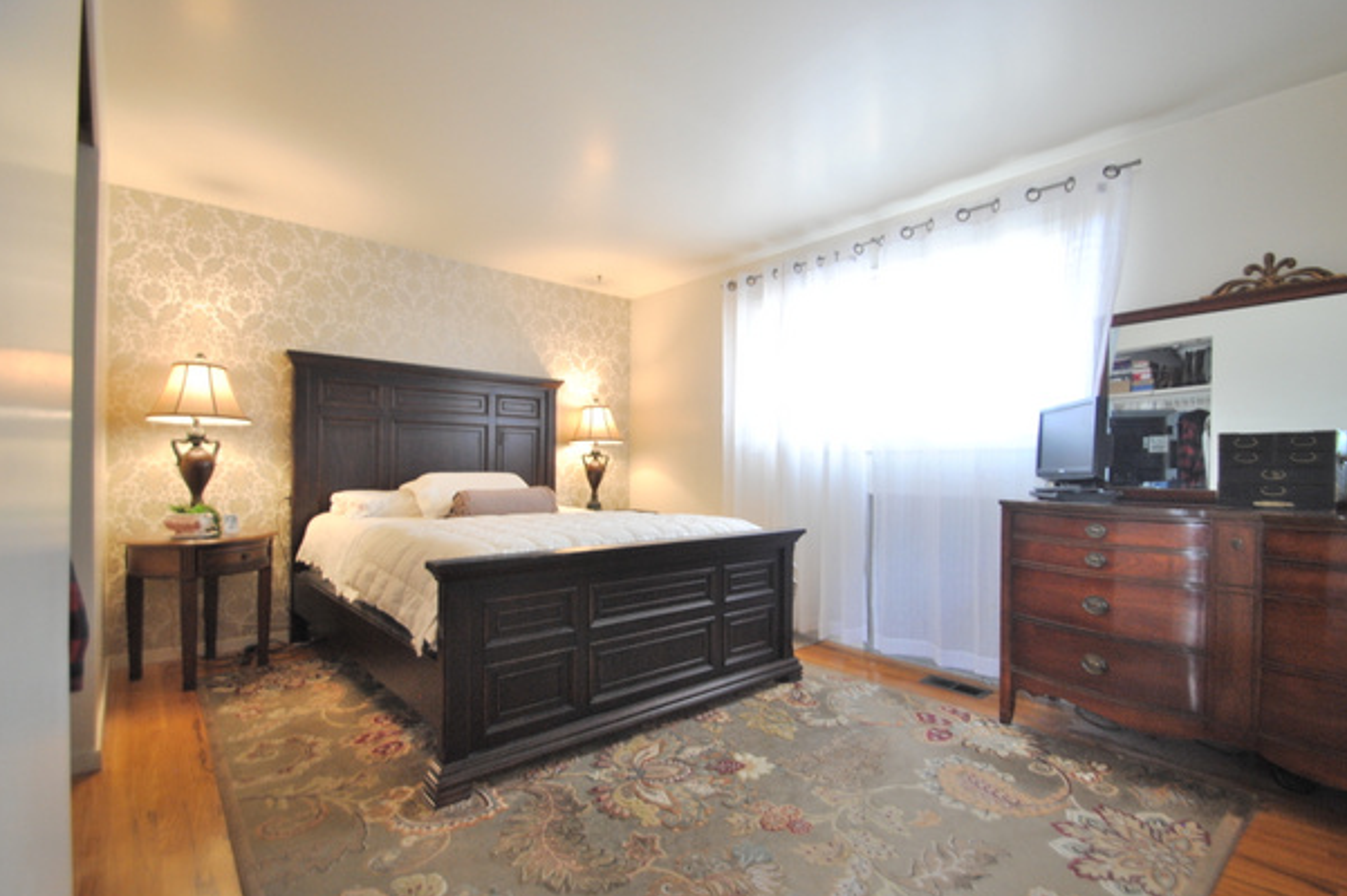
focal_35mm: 16
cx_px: 690
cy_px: 477
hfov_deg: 96.7
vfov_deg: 73.6
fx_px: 598
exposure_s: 1/13
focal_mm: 10
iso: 400
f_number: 3.5
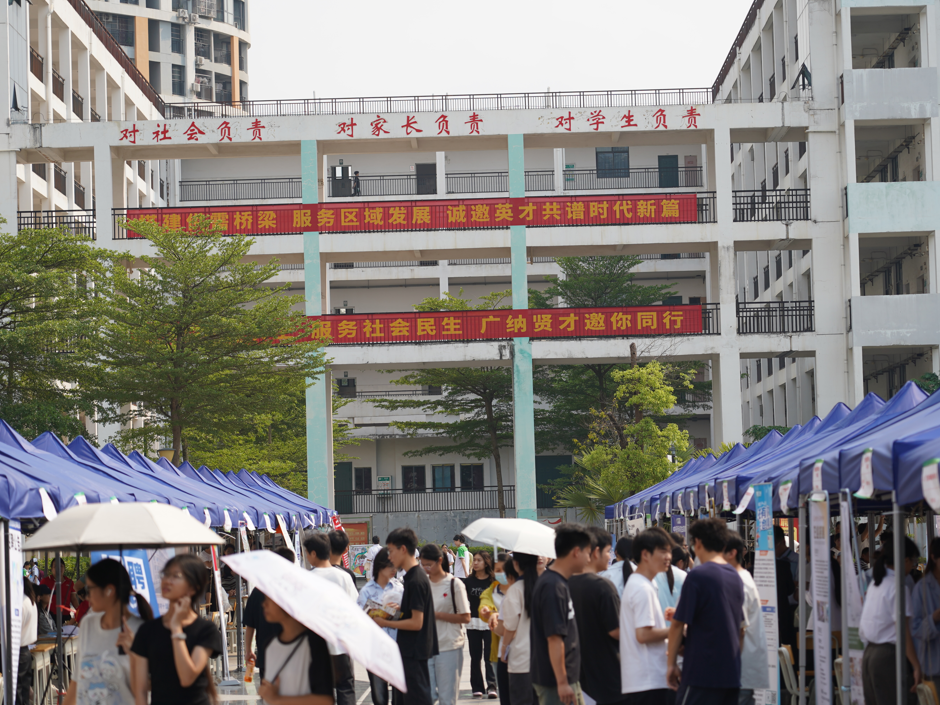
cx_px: 506
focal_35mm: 114
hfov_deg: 17.3
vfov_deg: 13.0
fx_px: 3096
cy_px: 353
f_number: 4.5
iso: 100
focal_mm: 105
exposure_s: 1/400
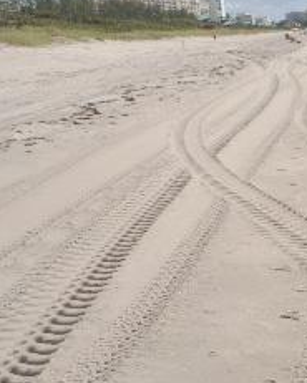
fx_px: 1135
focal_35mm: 100
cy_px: 68
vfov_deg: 19.0
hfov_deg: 13.9
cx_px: 529
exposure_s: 1/400
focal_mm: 7.7
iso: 50
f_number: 7.1
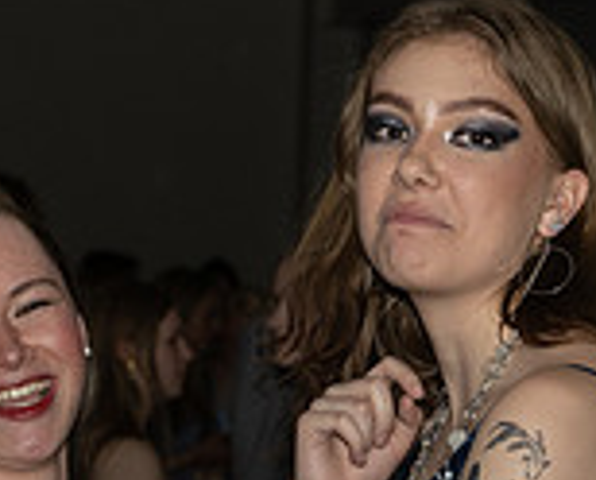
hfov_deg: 8.4
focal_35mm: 229
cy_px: 567
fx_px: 4050
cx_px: 114
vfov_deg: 6.7
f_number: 4.5
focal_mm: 52
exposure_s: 1/160
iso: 500
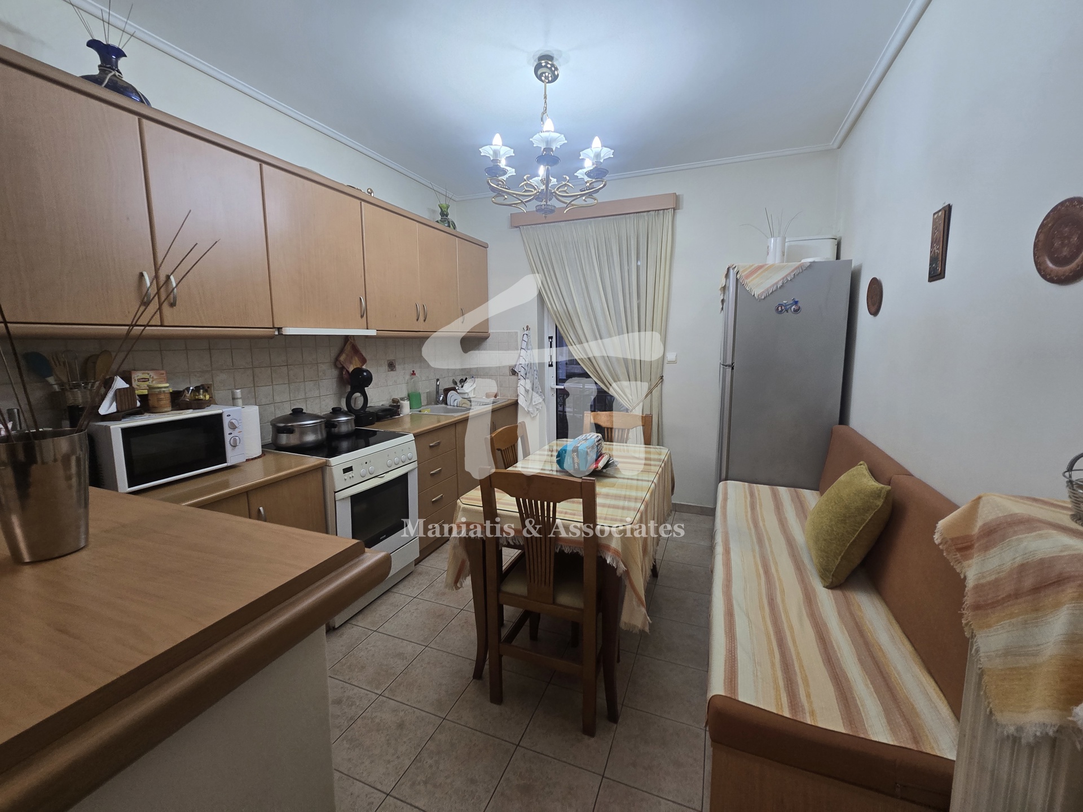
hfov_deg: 106.2
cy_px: 406
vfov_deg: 89.9
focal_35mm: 13
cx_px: 542
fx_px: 407
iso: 125
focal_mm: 2.2
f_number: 2.2
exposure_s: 1/50
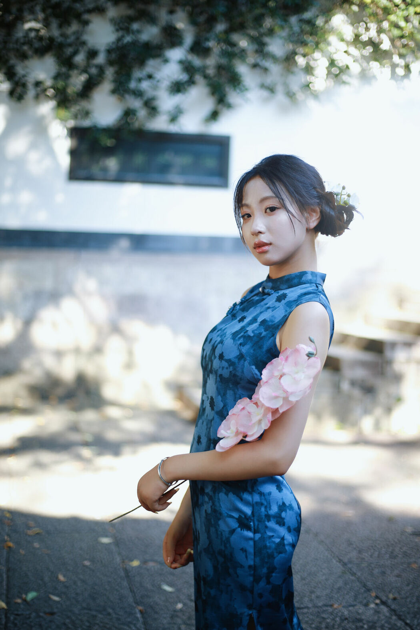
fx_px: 857
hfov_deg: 27.5
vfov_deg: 40.3
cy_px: 315
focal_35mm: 49
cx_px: 210
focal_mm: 50
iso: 125
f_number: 1.8
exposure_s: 1/200
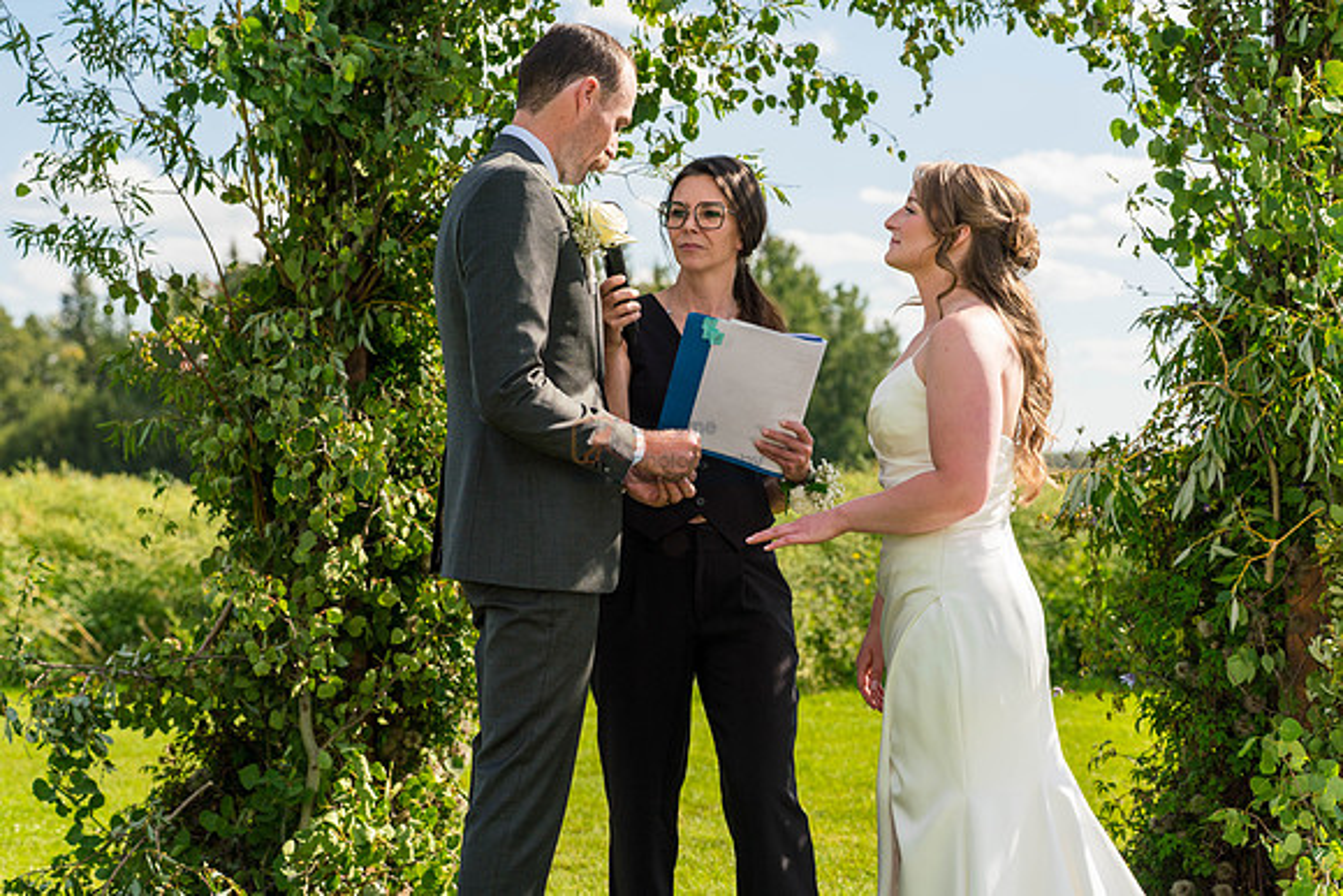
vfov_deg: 20.9
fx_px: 2425
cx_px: 672
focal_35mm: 65
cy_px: 448
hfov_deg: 31.0
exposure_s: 1/1600
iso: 400
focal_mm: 65
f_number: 4.5
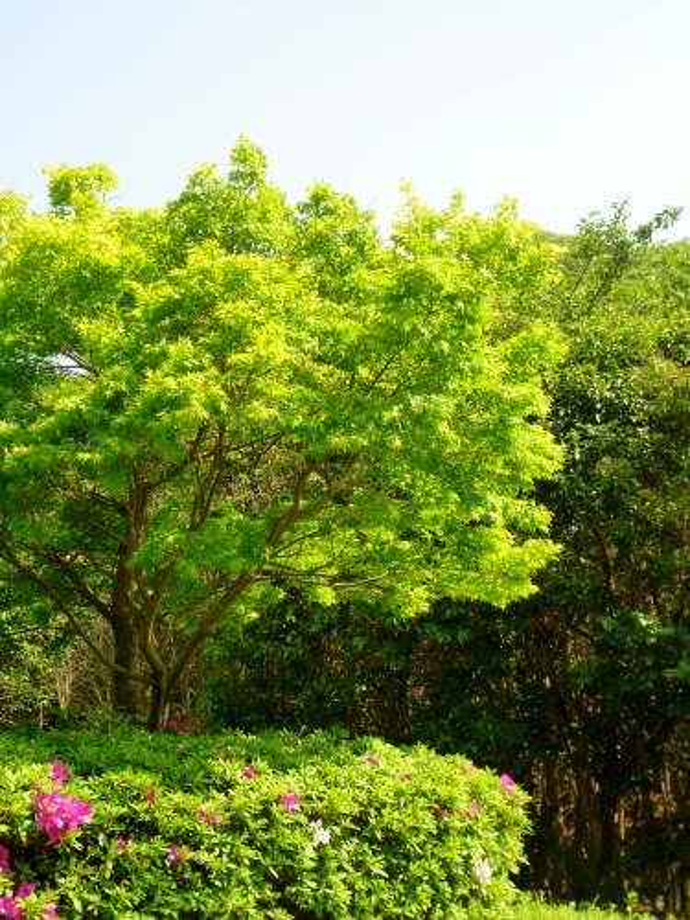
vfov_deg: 37.5
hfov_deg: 28.6
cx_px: 345
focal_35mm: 51
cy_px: 460
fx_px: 1355
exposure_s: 1/320
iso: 160
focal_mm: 9
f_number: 3.5
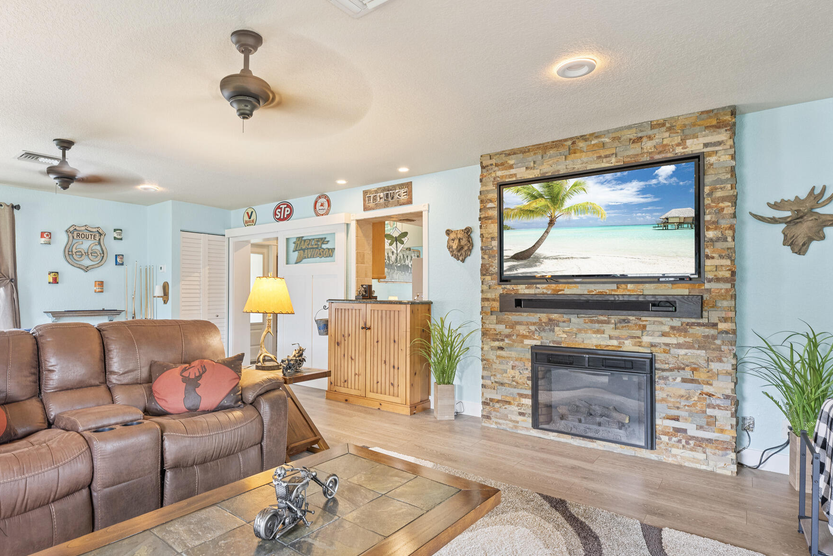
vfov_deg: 61.9
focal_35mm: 20
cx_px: 354
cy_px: 290
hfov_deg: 83.4
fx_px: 463
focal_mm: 14
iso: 500
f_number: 8
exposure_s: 1/2
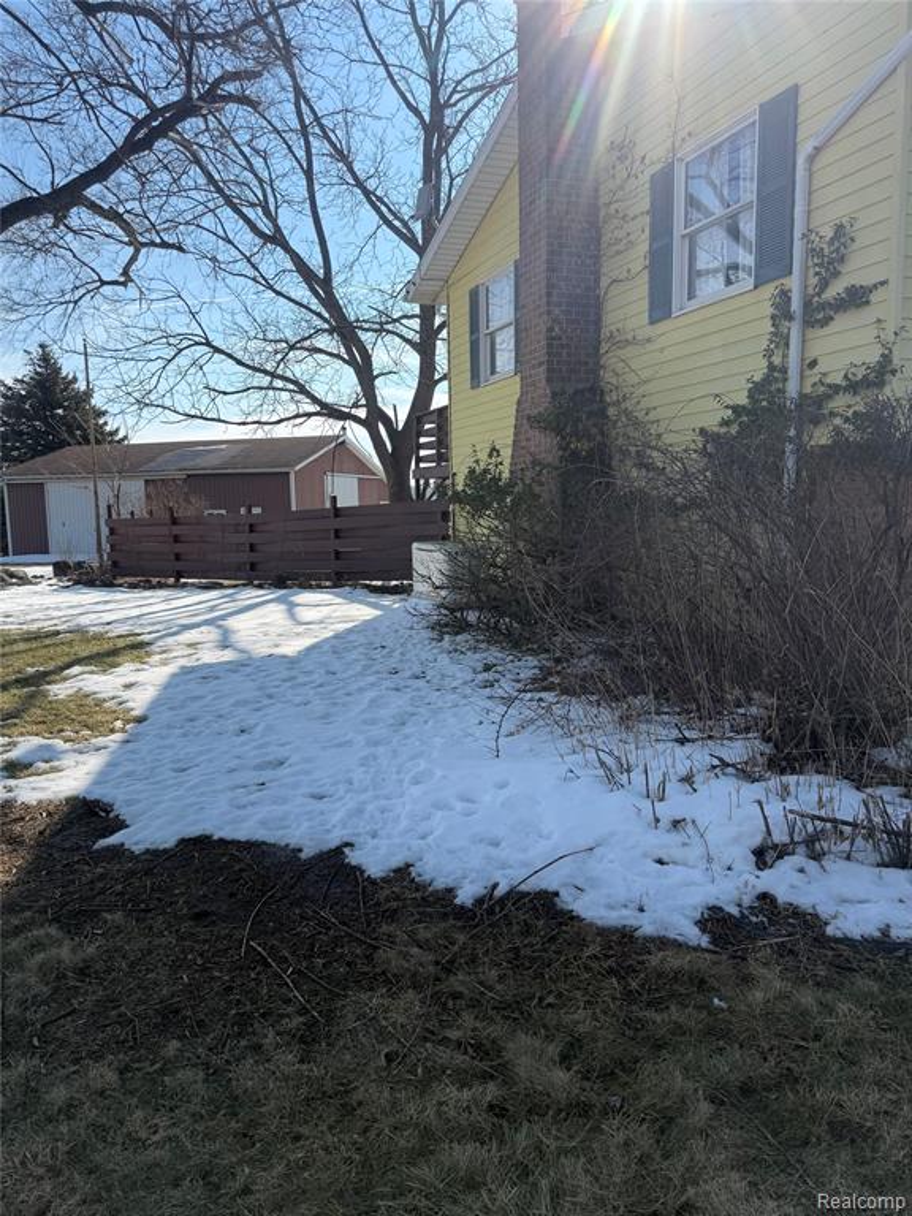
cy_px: 608
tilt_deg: -4.4
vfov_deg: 71.6
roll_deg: +0.7
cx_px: 456
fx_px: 843
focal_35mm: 24
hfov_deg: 56.8
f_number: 1.78
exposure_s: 1/4975
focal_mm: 6.76
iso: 80
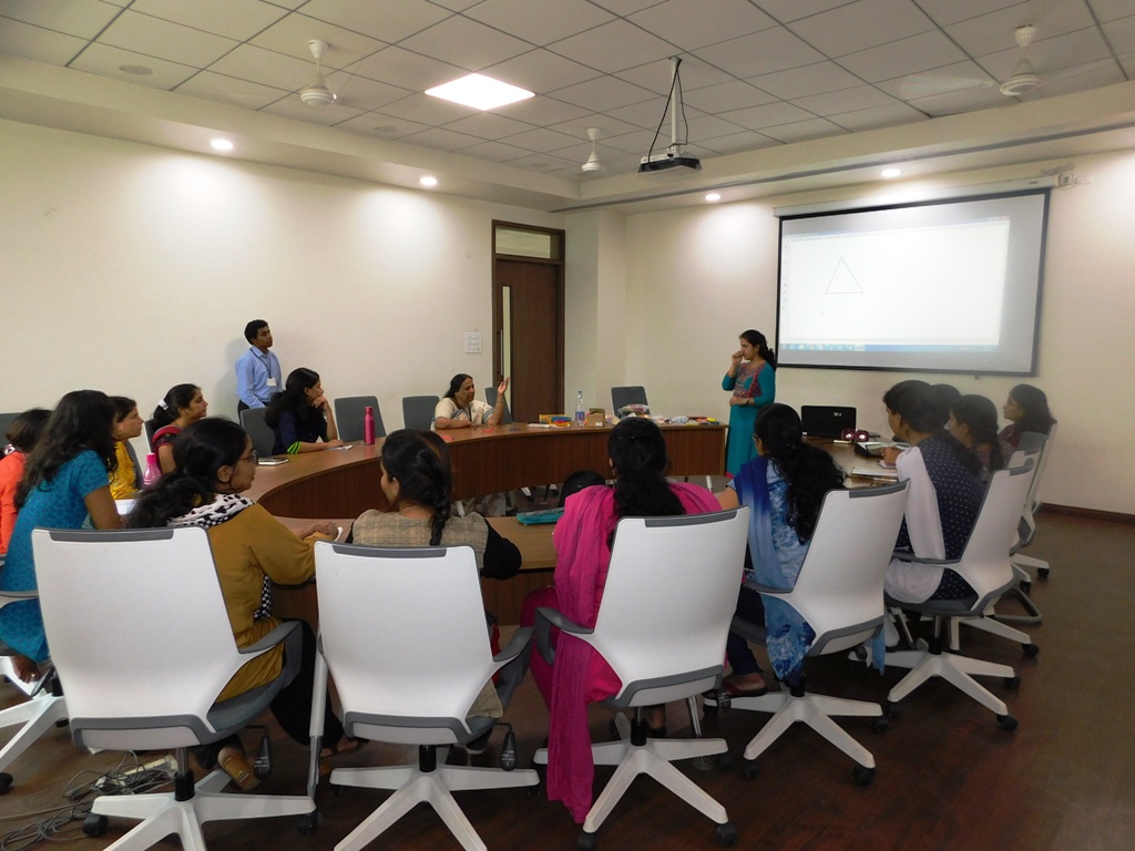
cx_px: 568
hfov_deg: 73.9
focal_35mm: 23
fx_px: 754
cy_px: 426
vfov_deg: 58.9
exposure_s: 1/30
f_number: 3
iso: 200
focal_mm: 4
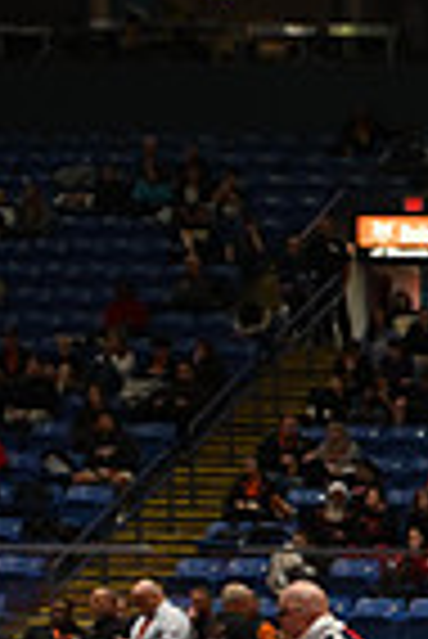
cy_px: 848
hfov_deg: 8.3
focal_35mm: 143
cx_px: 1216
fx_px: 2544
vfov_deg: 13.8
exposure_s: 1/160
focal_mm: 35
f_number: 5.6
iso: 800
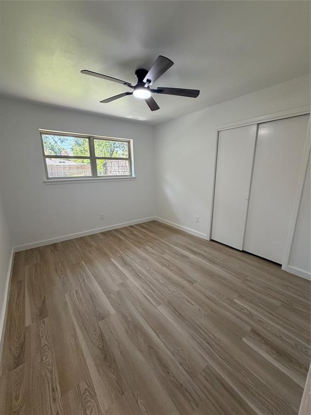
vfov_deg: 102.1
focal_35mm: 14
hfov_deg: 85.7
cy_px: 208
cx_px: 156
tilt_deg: -12.4
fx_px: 168
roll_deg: +0.2
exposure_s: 1/120
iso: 250
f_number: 2.2
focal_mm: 2.22
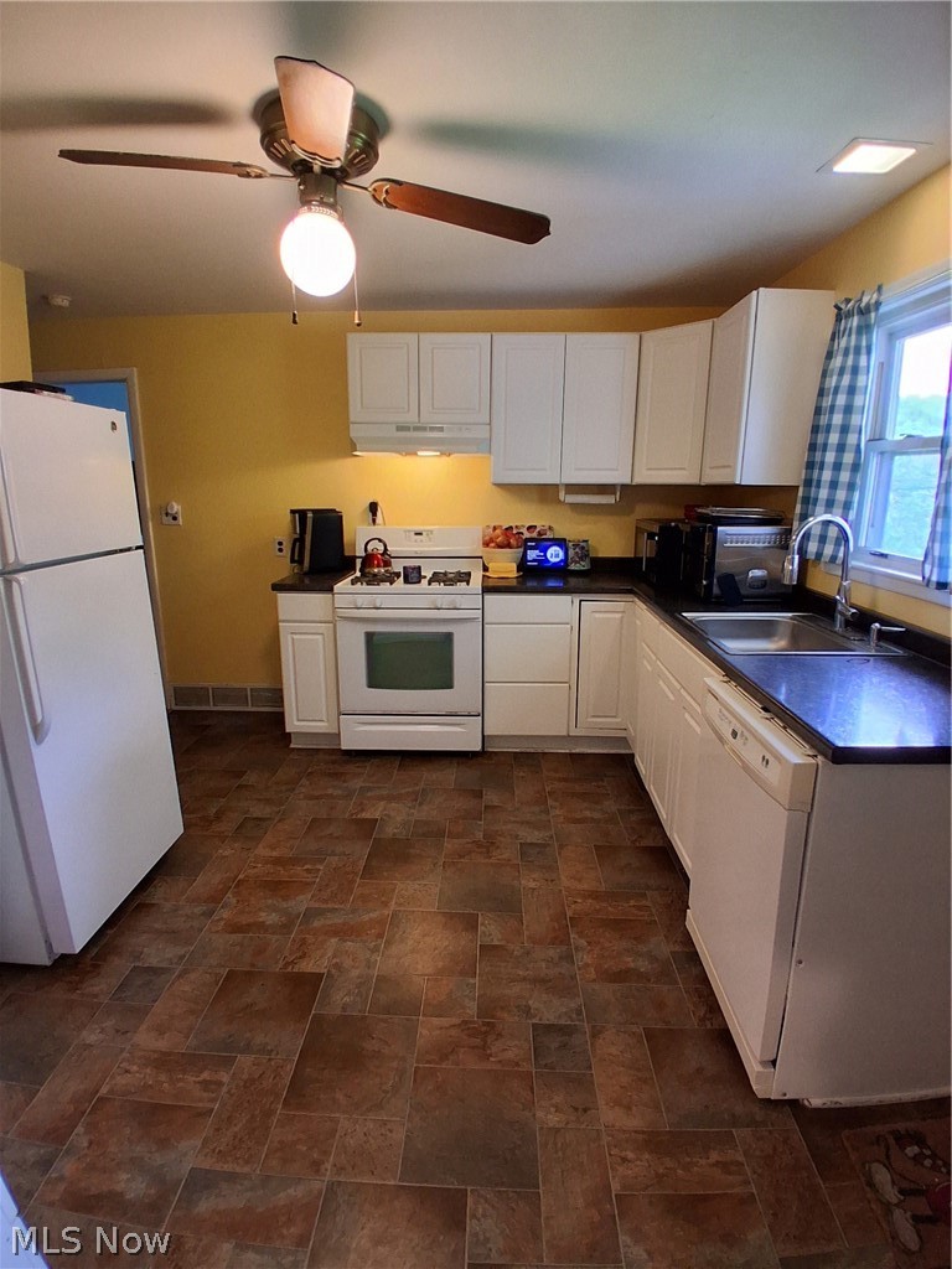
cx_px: 476
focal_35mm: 17
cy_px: 634
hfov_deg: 74.7
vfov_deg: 91.0
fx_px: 623
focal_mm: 1.4
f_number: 2.2
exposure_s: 1/40
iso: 200
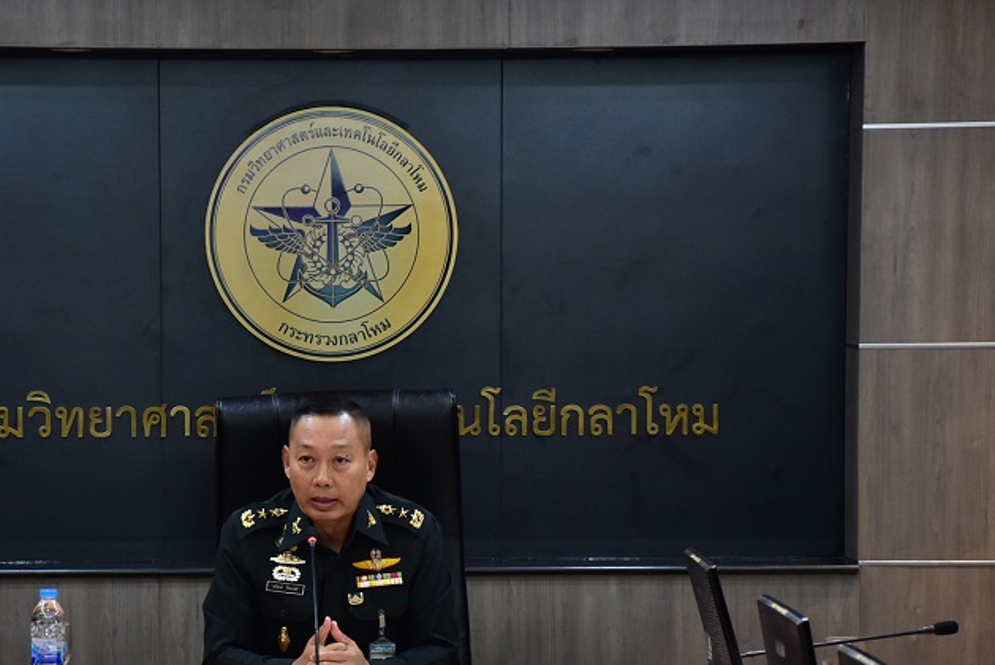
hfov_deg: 12.8
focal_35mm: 161
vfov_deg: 8.5
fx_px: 4444
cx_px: 365
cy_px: 473
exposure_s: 1/50
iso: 1600
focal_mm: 75
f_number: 5.6
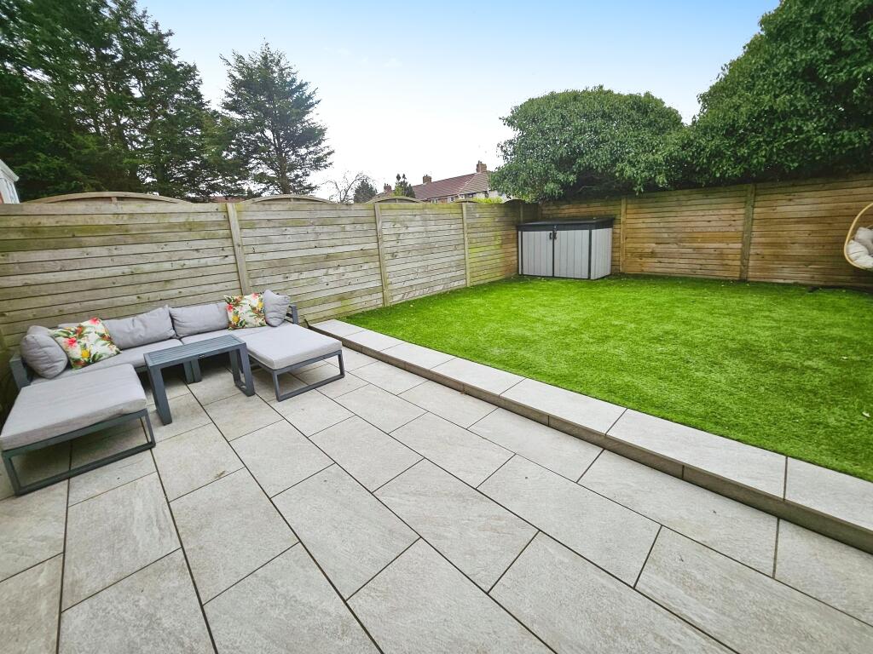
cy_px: 327
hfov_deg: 106.2
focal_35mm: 13
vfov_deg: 89.9
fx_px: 328
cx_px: 436
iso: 32
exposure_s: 1/784
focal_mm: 1.7
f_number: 2.2
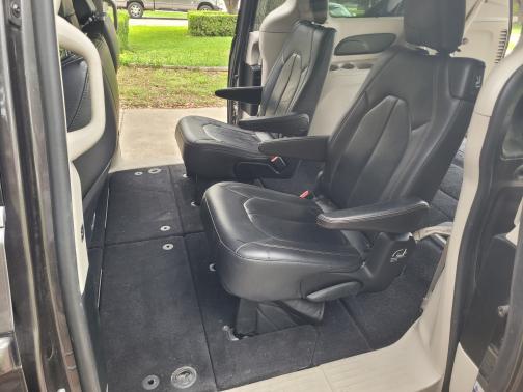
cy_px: 196
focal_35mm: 26
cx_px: 262
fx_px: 393
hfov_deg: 67.3
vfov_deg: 53.1
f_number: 1.8
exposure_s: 1/120
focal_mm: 5.4
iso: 80
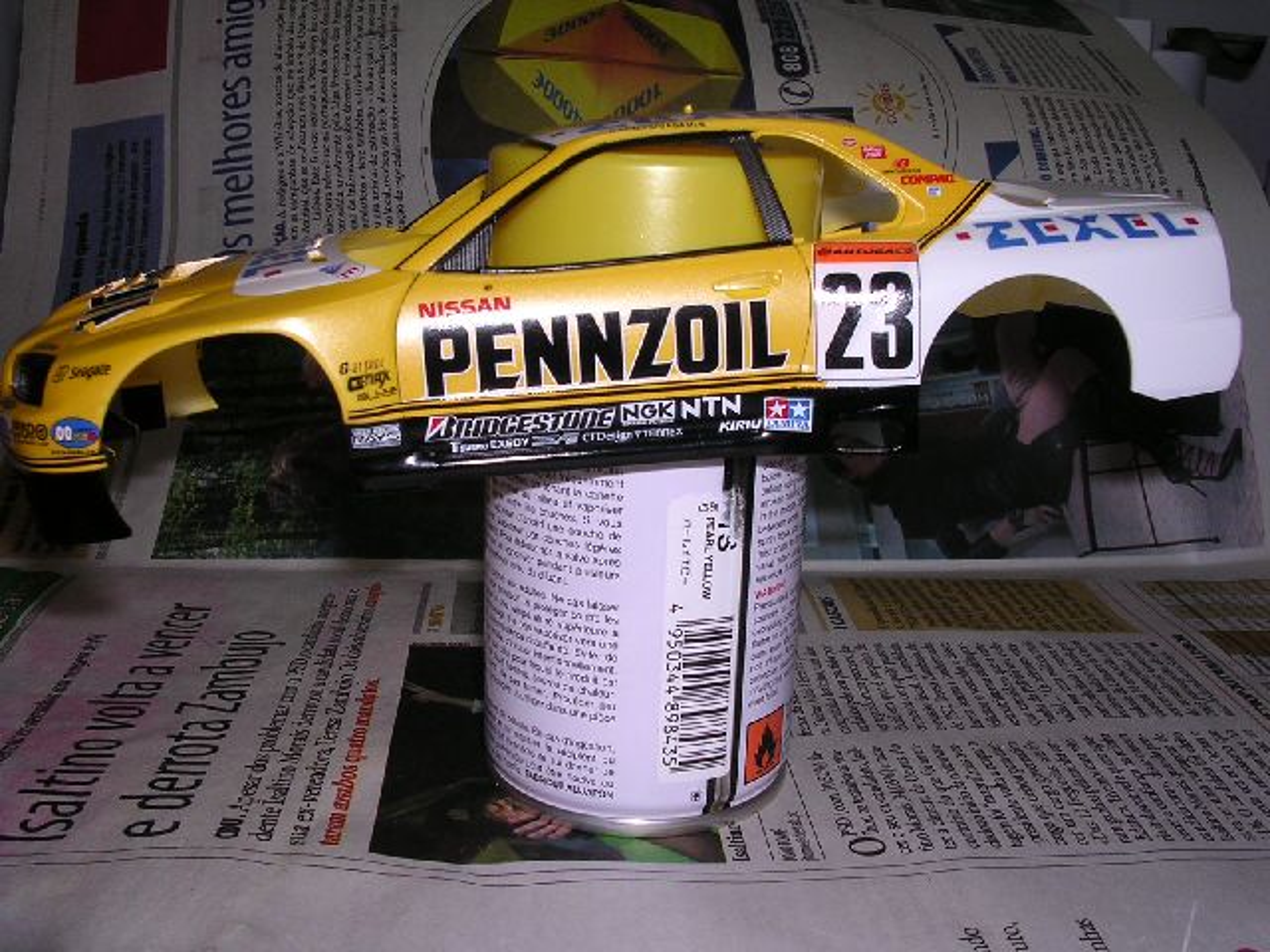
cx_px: 635
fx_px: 1394
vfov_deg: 37.7
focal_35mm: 38
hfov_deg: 49.0
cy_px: 476
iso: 100
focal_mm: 5.8
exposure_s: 1/60.1
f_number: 5.6
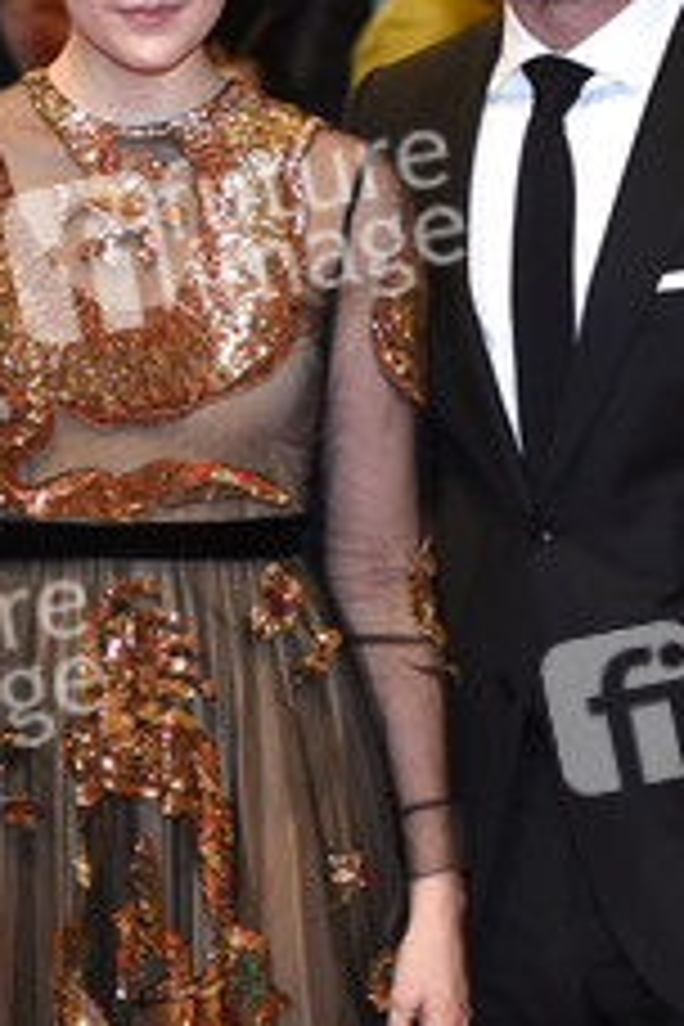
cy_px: 464
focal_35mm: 184
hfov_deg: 7.5
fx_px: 5244
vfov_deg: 11.2
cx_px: 364
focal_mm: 70
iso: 640
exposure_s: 1/320
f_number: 3.2
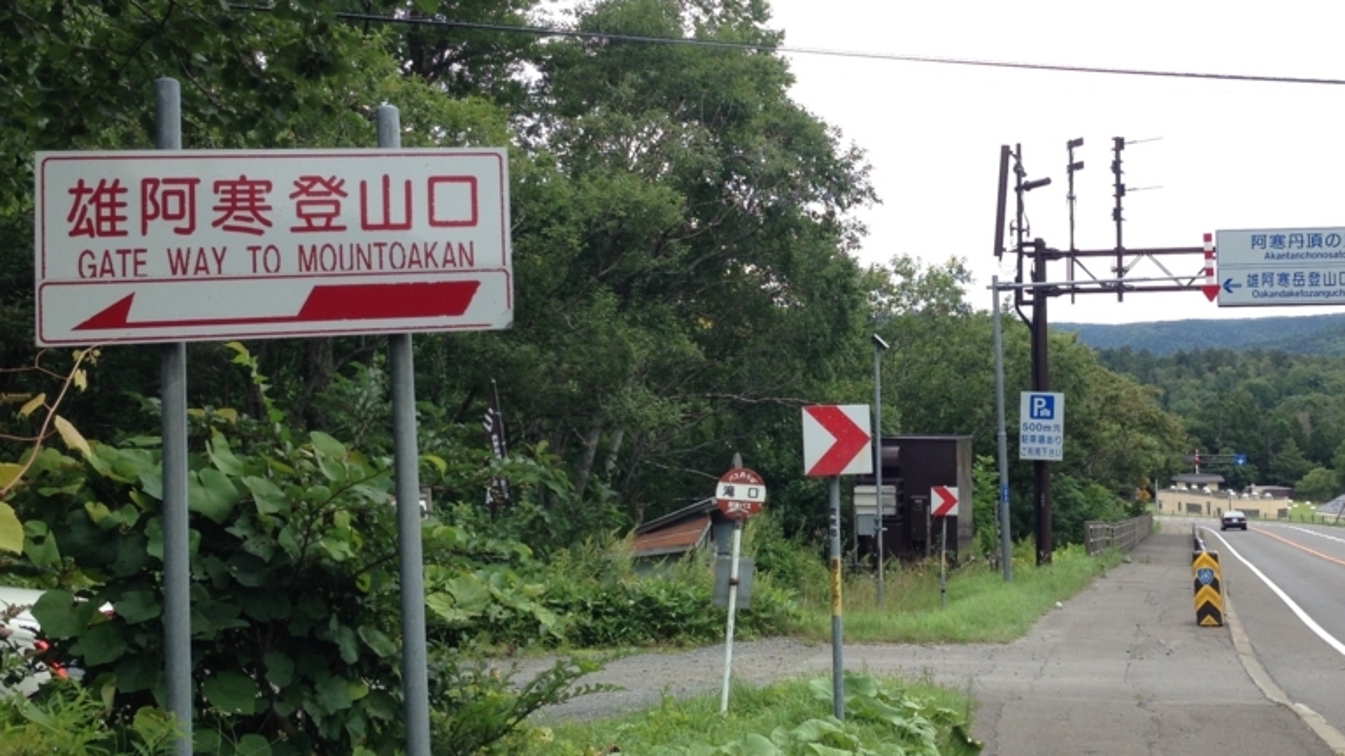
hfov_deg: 42.5
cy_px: 258
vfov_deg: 24.8
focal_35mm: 48
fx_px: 1711
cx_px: 849
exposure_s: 1/448
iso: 50
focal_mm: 4.12
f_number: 2.4
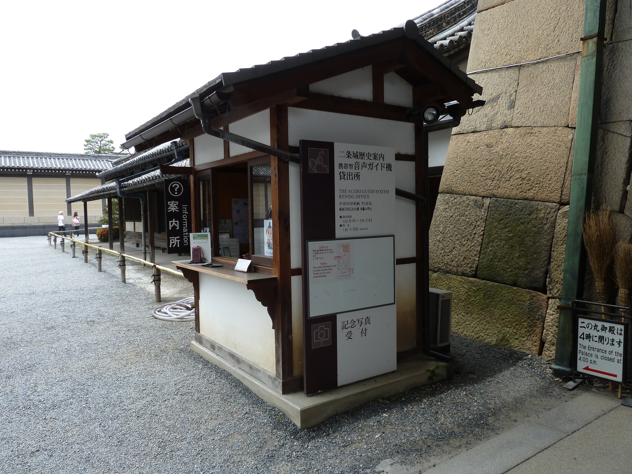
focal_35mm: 25
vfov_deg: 54.9
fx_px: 456
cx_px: 316
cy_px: 237
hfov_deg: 69.4
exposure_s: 1/200
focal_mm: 4.1
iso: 80
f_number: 4
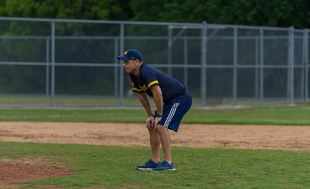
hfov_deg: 8.7
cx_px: 152
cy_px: 115
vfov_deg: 5.3
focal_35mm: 243
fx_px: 2042
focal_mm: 200
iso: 1000
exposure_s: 1/1000
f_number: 2.8
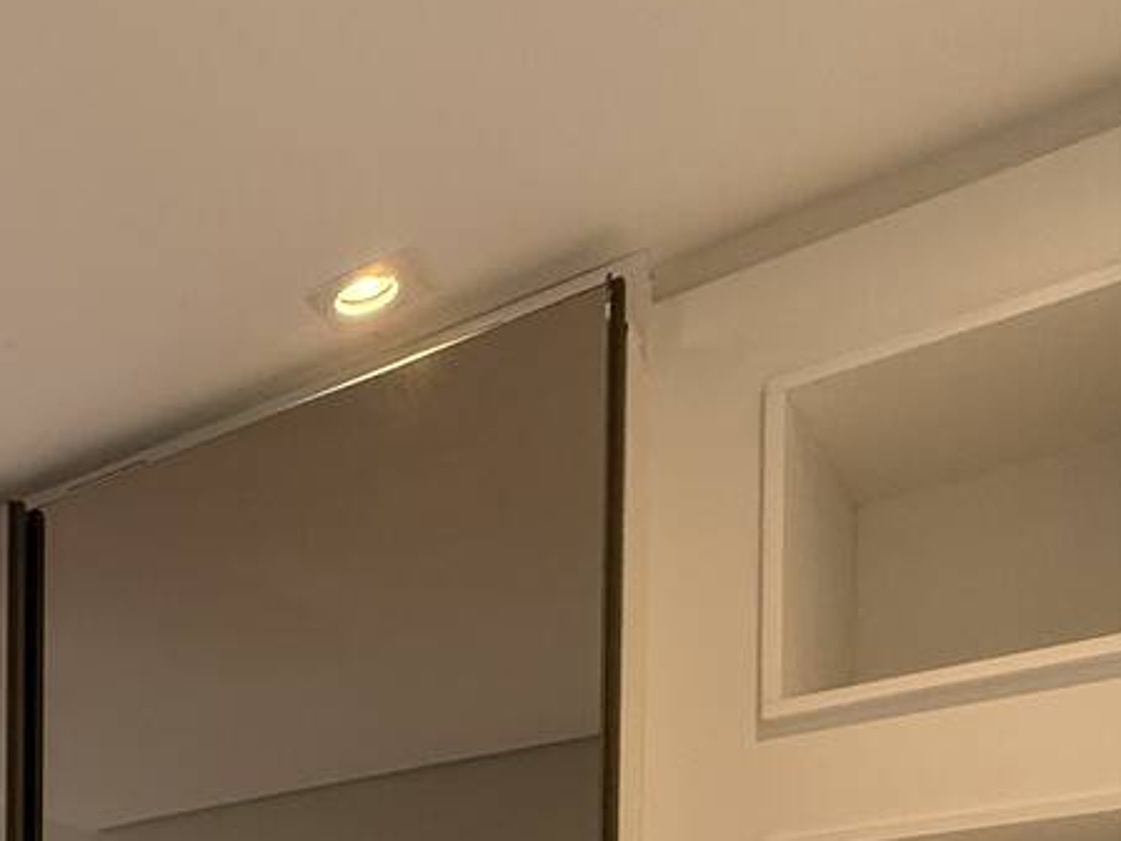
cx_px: -303
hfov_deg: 32.6
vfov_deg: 25.6
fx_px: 1457
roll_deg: -0.4
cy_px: 1199
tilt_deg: -0.4
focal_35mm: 45
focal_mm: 2.22
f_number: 2.2
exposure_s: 1/120
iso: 160
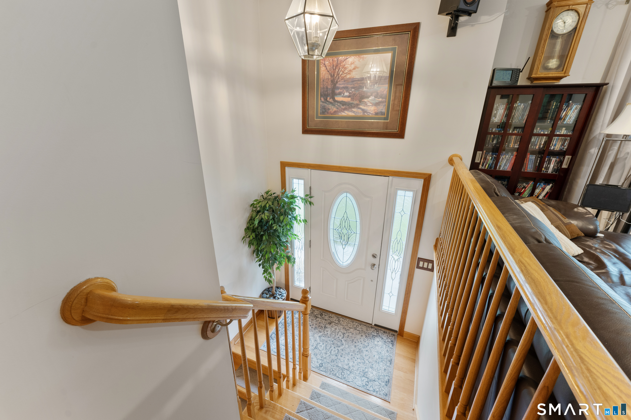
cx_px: 316
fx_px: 245
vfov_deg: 81.2
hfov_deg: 104.3
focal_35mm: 14
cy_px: 210
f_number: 8
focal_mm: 14
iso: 800
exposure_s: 1/4
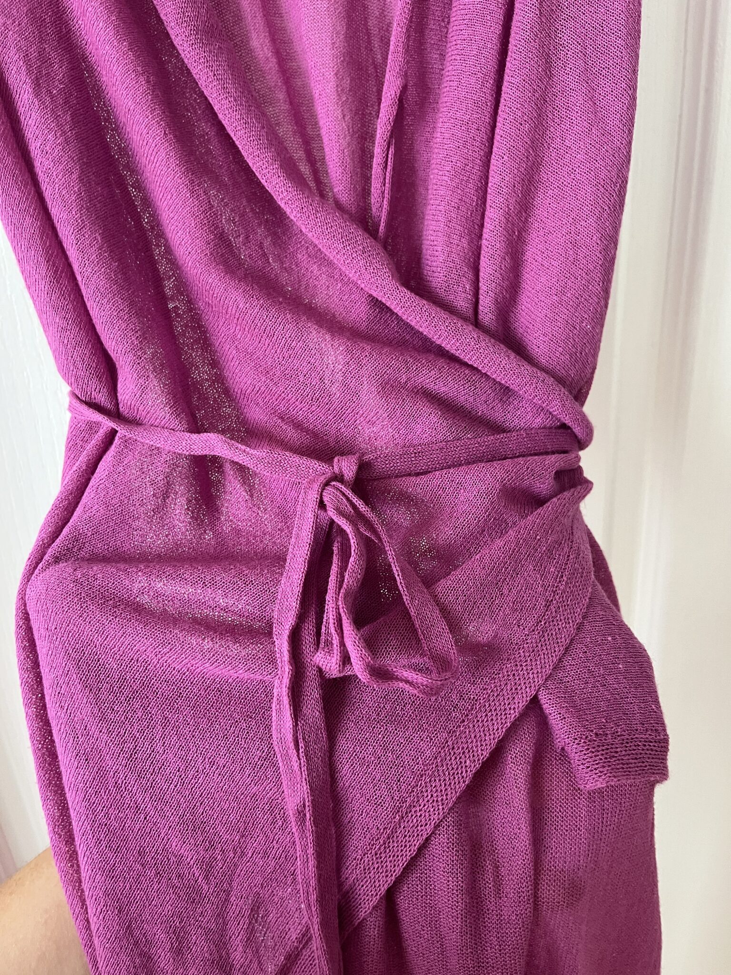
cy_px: 488
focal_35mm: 26
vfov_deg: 67.3
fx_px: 732
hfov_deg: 53.1
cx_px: 366
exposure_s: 1/61
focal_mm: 5.1
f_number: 1.6
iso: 125
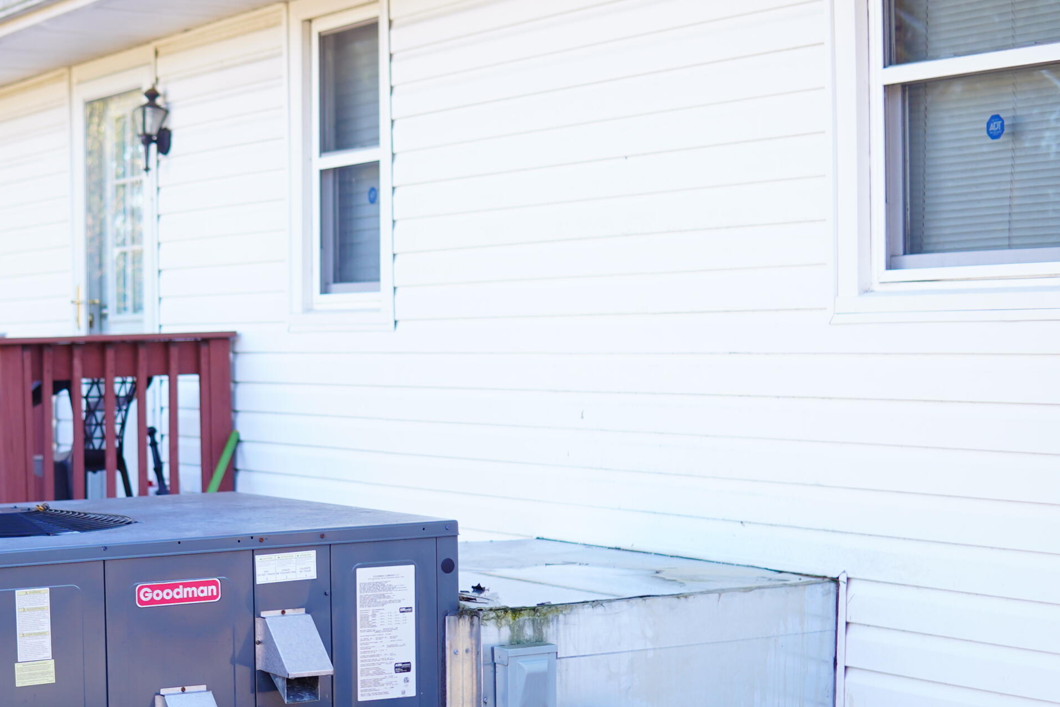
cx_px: 241
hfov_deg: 28.0
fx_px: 2091
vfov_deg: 19.1
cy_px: 480
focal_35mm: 71
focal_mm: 30
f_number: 2.2
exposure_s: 1/250
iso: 100
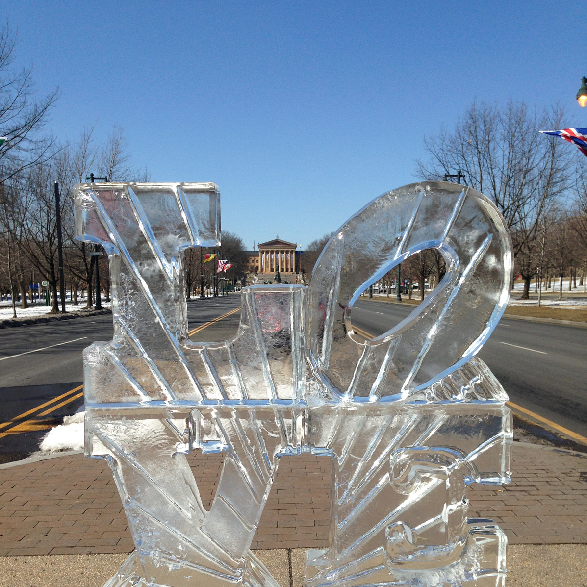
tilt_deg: -6.6
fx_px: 748
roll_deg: -1.8
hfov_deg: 42.8
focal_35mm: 39
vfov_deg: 42.3
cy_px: 390
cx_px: 294
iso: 50
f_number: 2.4
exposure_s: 1/2358
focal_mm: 4.12
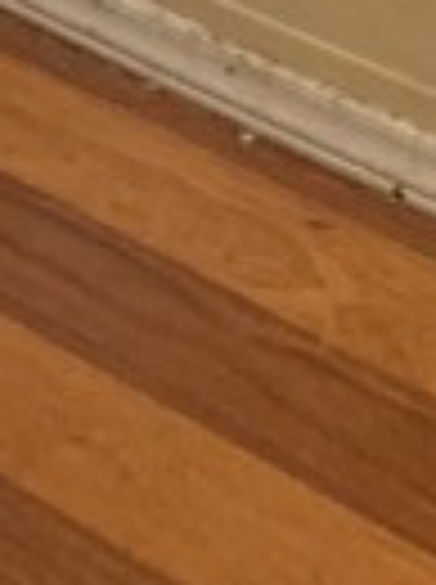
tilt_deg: -10.2
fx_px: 3454
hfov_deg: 7.2
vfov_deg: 8.5
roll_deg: +1.3
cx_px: 351
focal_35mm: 205
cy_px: -968
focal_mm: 4.25
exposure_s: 1/40
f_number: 1.8
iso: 320
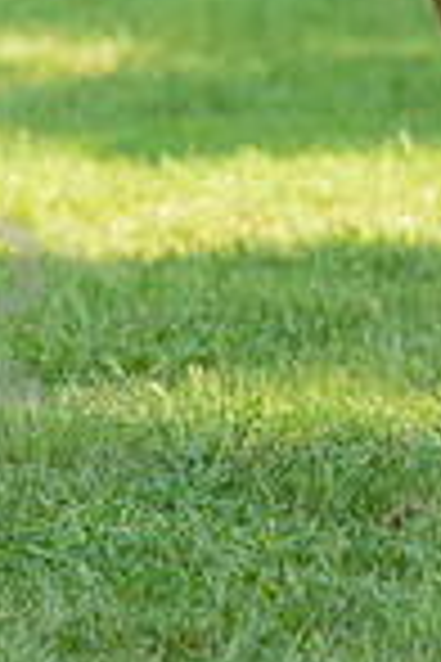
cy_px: -176
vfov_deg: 2.5
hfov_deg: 1.7
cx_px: 430
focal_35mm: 824
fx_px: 15140
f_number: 5
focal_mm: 180
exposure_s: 1/1600
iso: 1600
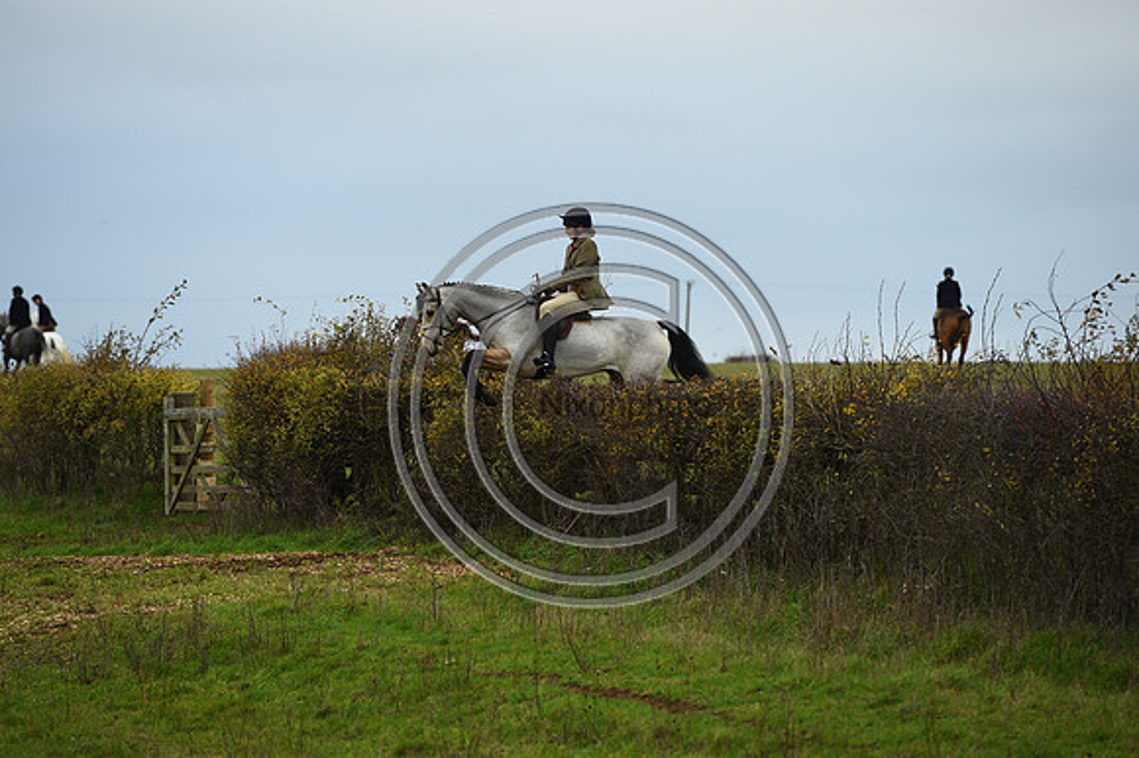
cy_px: 379
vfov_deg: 6.9
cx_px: 570
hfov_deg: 10.3
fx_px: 6324
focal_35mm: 200
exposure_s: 1/1000
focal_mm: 200
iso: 1100
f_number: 5
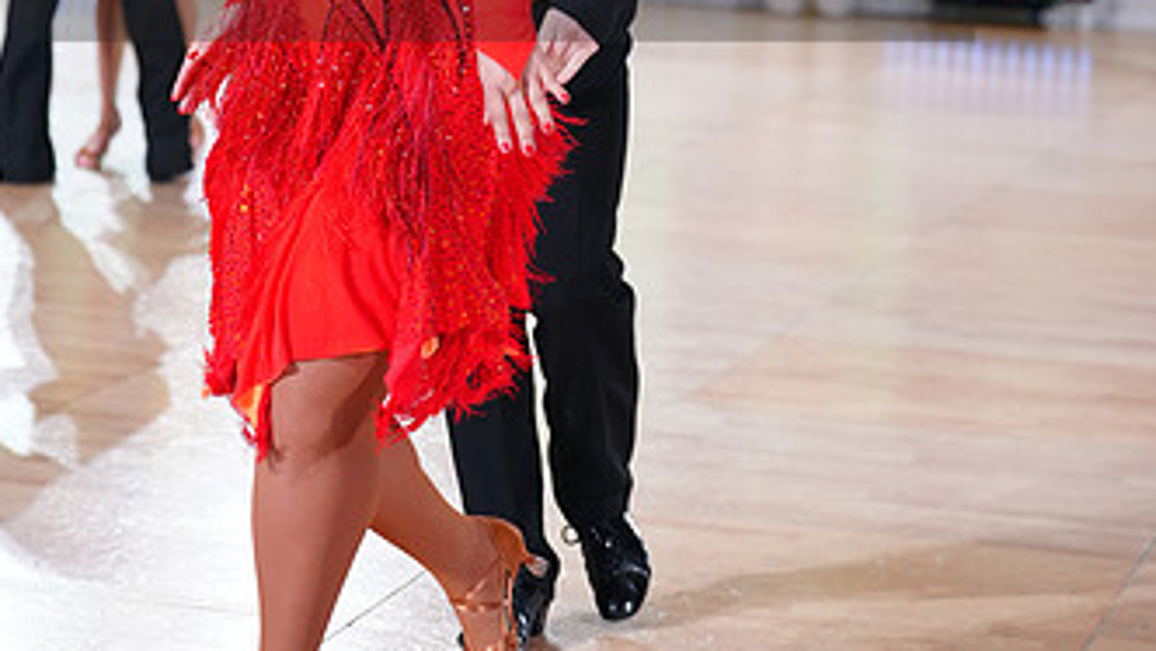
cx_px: 496
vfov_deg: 9.4
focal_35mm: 128
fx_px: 3925
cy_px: -73
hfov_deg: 16.7
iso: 2000
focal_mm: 70
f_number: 2.8
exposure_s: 1/400
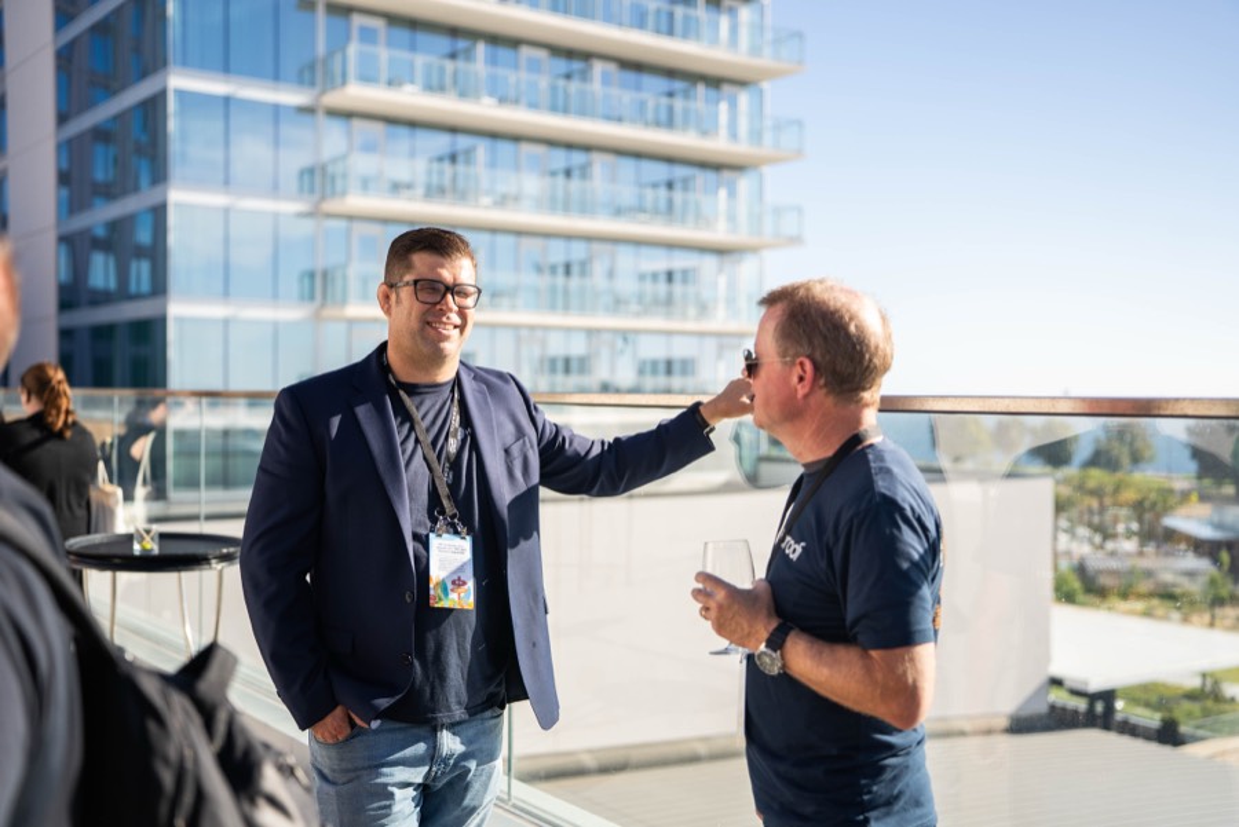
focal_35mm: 39
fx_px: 1343
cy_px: 414
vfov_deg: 34.2
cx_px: 620
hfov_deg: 49.5
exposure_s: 1/1250
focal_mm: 39
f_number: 2
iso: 100
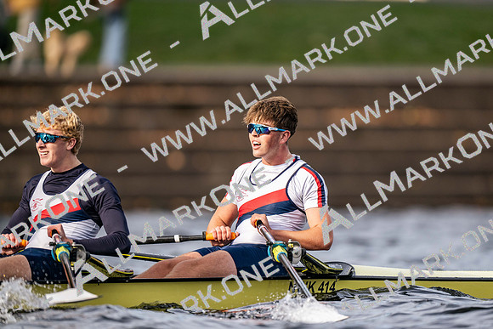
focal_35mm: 600
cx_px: 246
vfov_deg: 2.3
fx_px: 8222
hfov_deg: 3.4
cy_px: 164
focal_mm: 600
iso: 400
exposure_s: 1/2500
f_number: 4
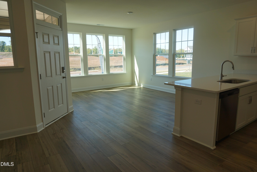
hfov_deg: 73.7
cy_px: 86
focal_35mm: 24
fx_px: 171
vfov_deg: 53.1
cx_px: 128
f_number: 5.6
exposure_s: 1/80
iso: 100
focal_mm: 16
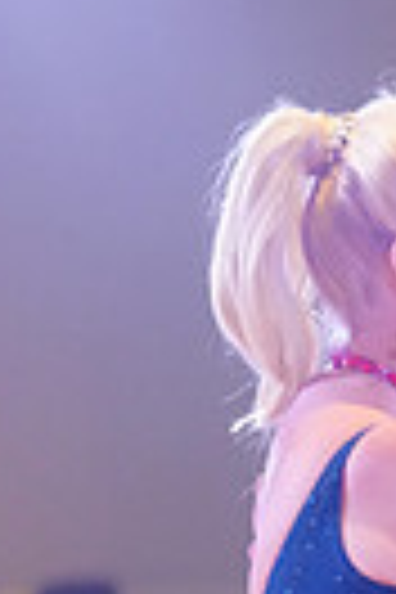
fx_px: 7441
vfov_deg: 4.5
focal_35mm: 451
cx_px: 772
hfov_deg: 3.0
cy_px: 981
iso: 5000
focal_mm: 103
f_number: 2.8
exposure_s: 1/400
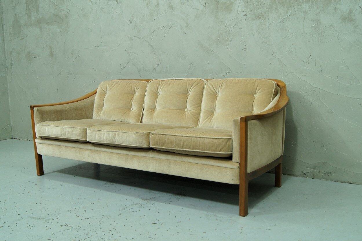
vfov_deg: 34.2
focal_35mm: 39
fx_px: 392
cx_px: 181
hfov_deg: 49.6
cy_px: 120
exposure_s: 1/15
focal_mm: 26
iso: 400
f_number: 6.3
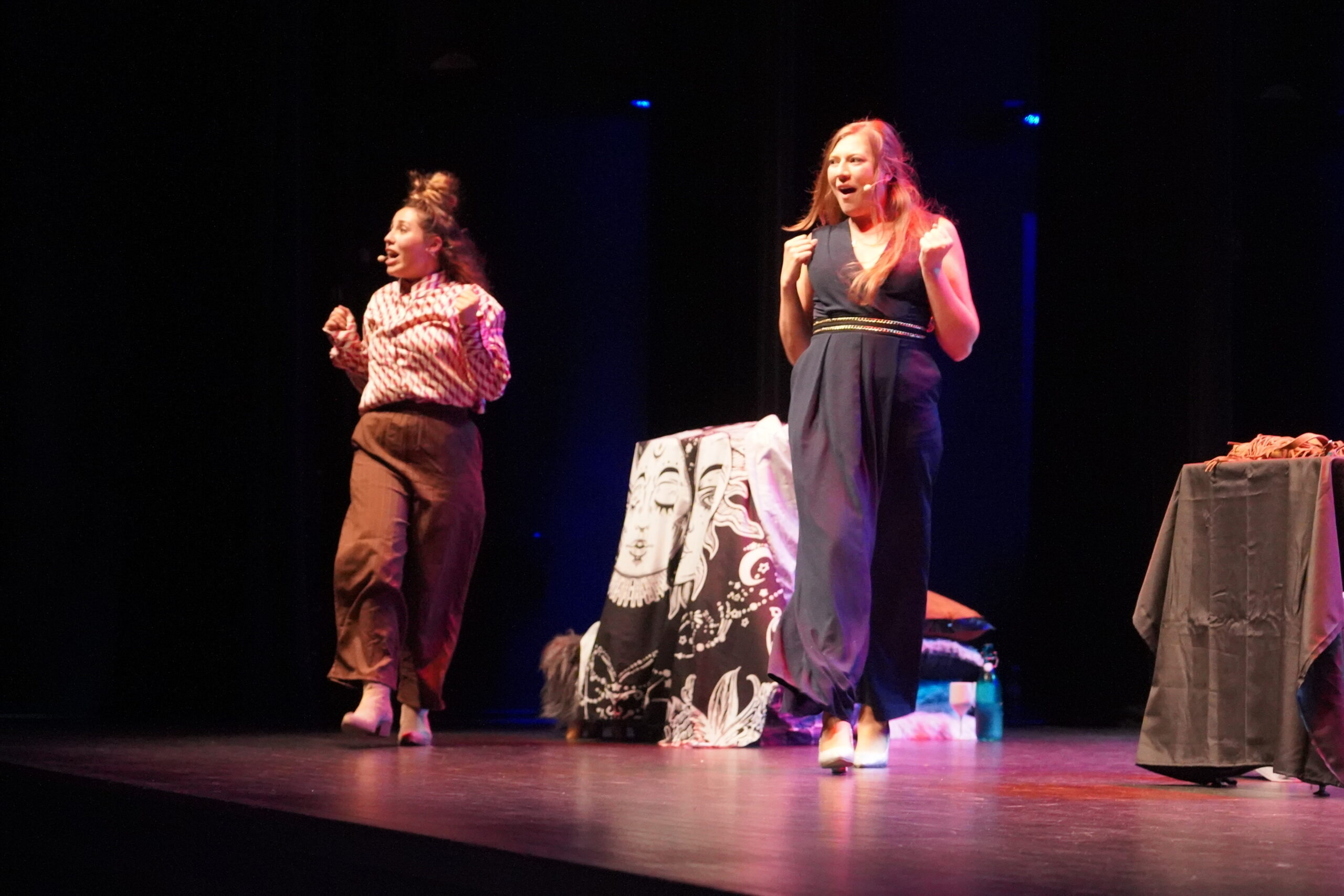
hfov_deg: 15.9
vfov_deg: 10.6
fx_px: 4816
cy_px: 448
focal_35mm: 129
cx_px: 672
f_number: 4
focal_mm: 86
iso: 12800
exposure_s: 1/100
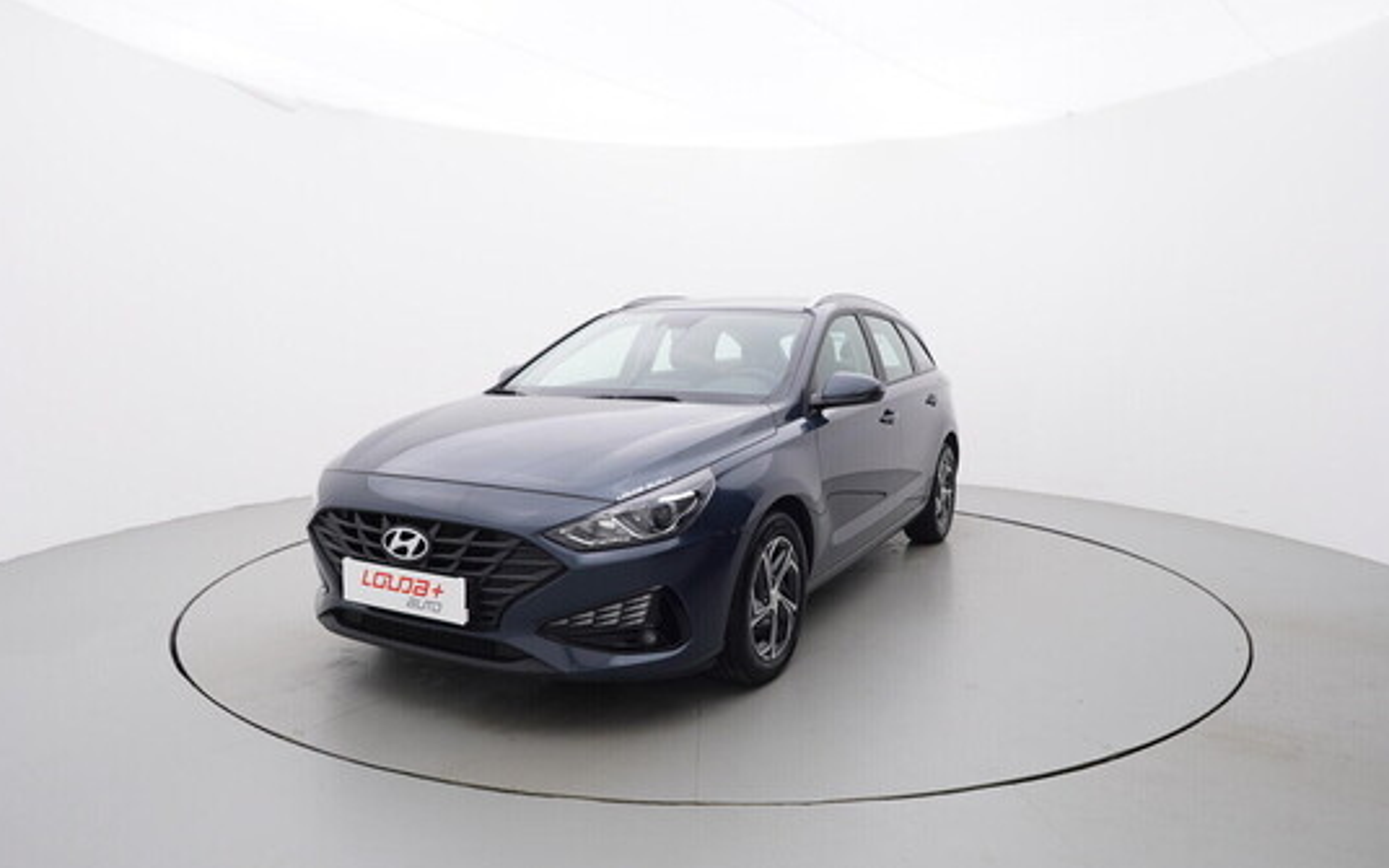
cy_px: 470
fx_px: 890
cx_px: 696
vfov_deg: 51.9
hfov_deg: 75.9
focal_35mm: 24
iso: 200
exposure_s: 1/80
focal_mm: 15
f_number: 5
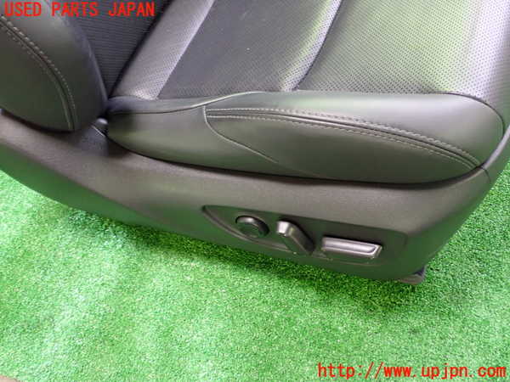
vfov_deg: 39.7
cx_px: 255
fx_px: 530
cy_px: 191
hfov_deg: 51.4
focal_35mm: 36
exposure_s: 1/25
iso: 800
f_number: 2.5
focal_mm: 6.37
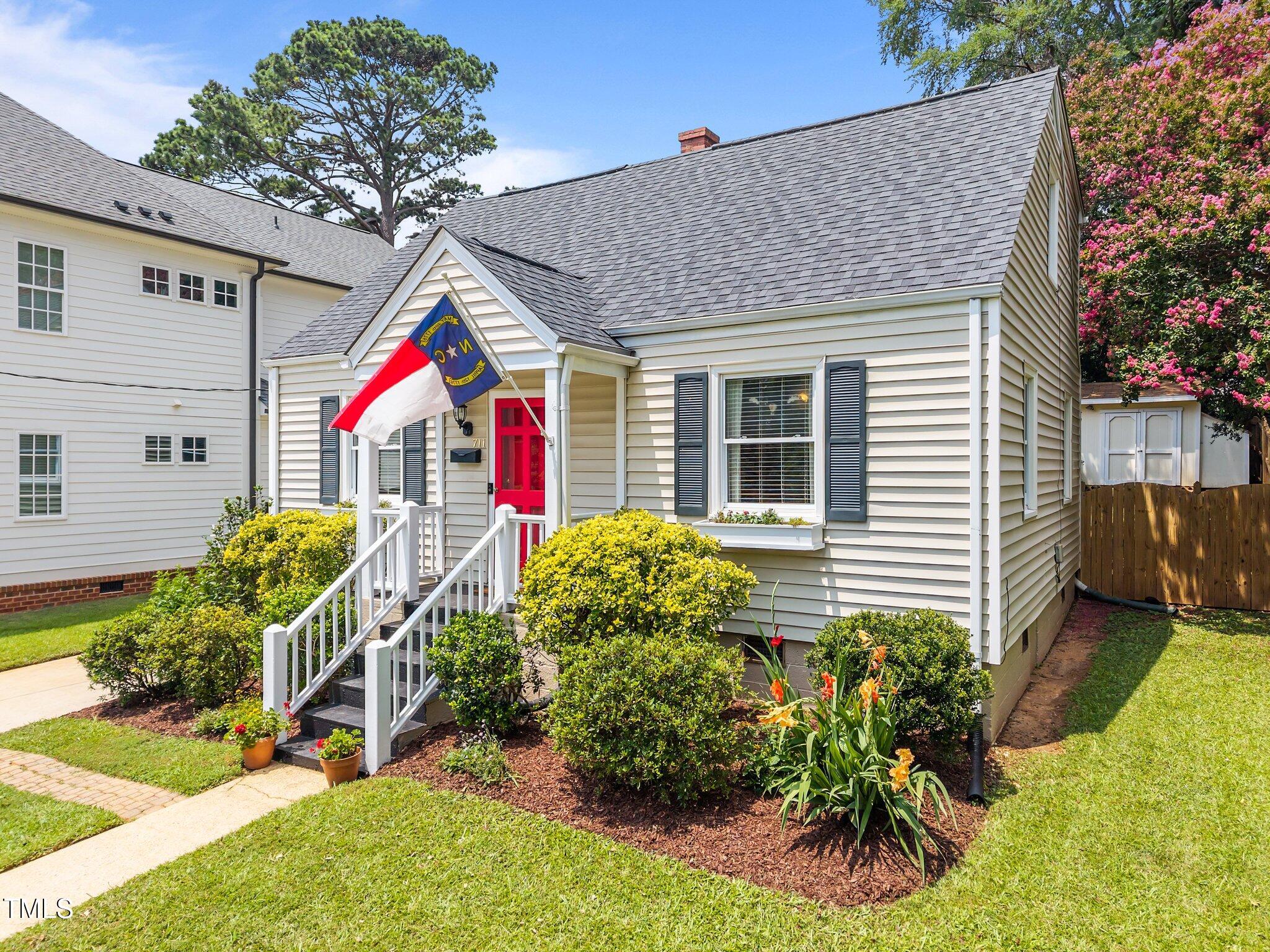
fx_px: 881
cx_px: 635
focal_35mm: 24
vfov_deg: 56.8
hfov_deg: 71.6
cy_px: 476
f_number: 1.8
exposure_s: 1/4000
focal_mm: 8.67
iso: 200
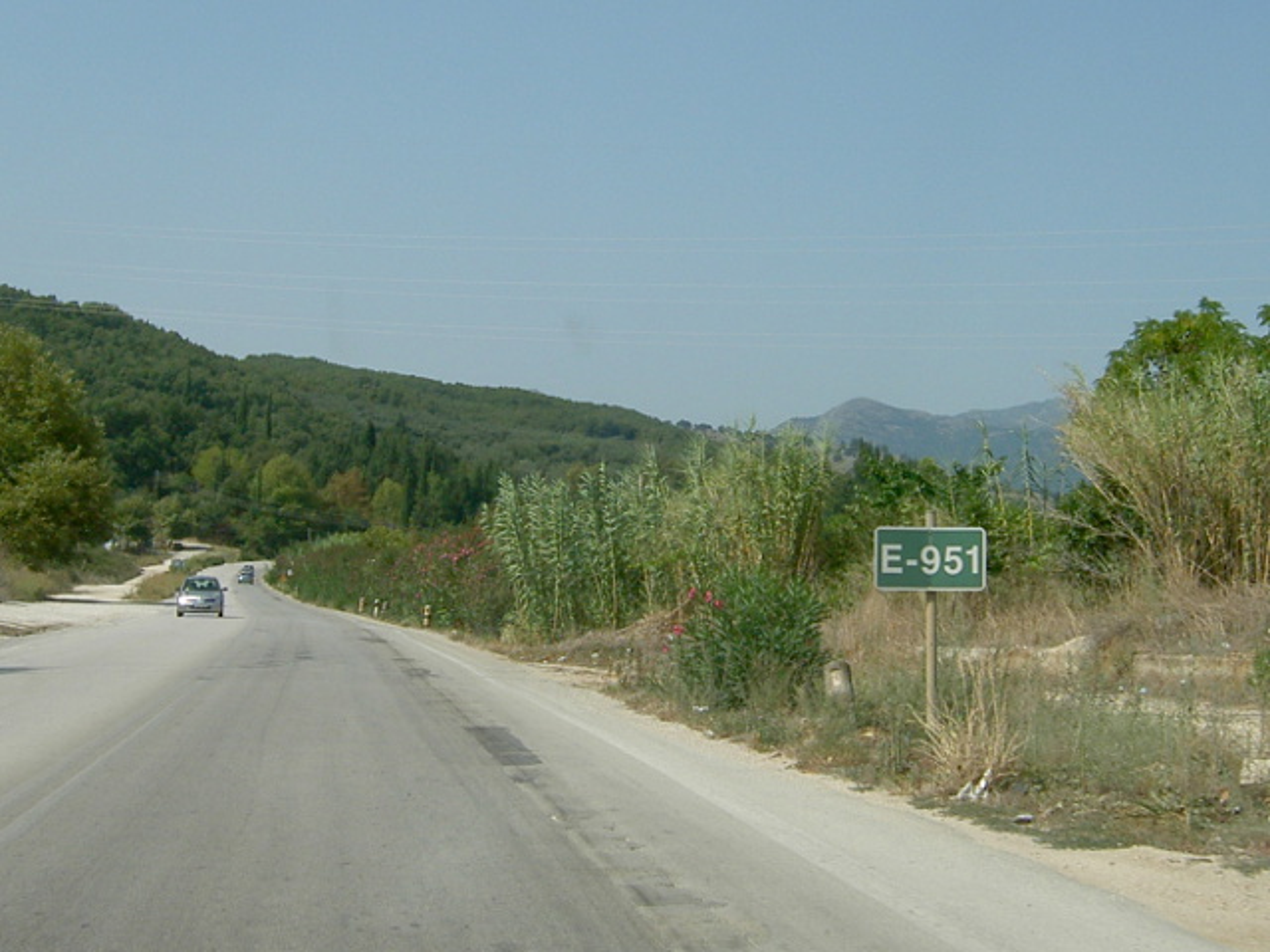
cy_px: 476
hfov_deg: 54.0
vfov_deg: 41.8
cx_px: 635
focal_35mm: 34
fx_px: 1247
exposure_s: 1/500
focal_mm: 5.6
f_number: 4.7
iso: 50
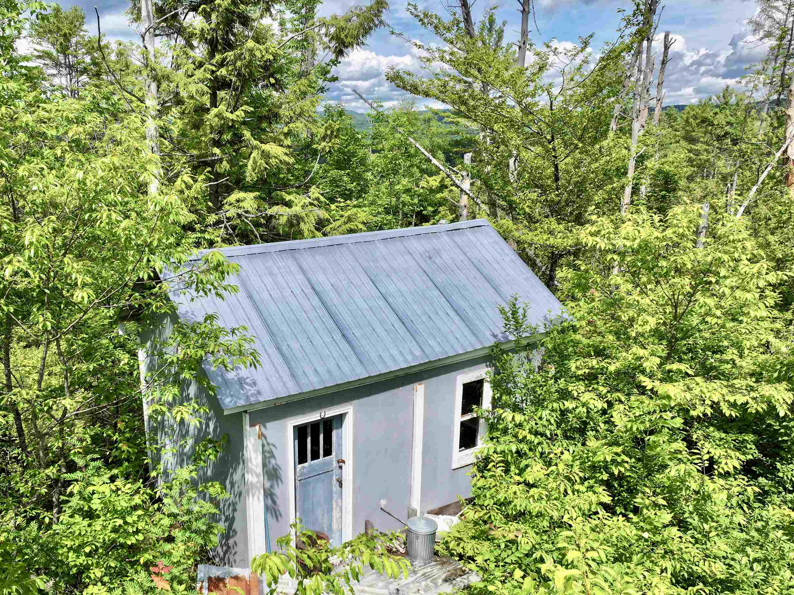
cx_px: 314
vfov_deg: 46.6
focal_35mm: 30
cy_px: 349
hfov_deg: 59.4
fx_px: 688
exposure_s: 1/2000
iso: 100
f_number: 2.8
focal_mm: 12.29
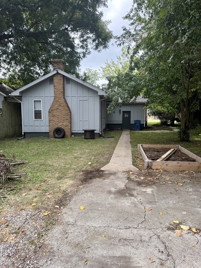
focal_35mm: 24
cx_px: 100
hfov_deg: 56.8
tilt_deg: -6.0
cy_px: 134
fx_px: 186
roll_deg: +0.5
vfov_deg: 71.6
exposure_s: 1/955
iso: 80
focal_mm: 6.76
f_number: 1.78
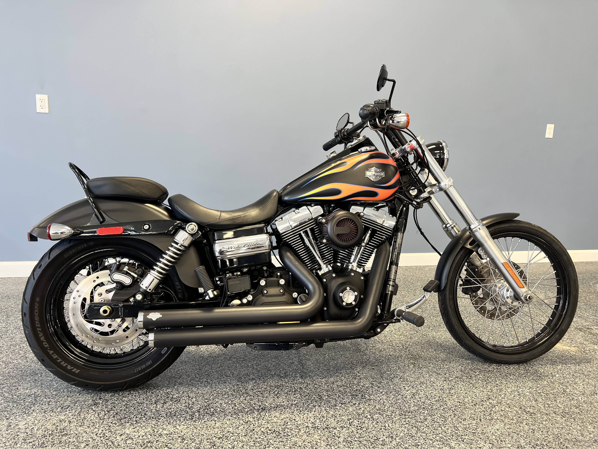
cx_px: 299
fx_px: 449
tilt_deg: -11.0
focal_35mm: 26
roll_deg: -1.9
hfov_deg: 67.3
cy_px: 224
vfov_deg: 53.1
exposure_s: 1/120
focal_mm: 5.7
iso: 80
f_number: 1.5
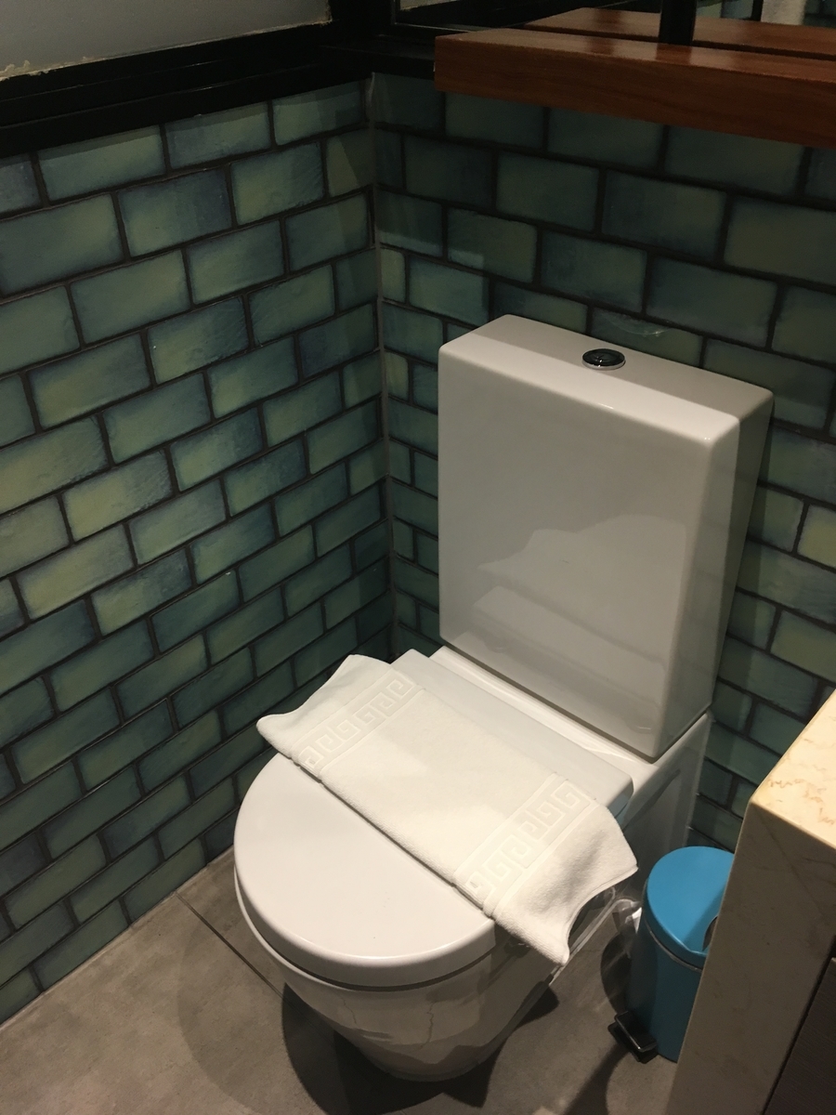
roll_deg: +3.7
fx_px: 934
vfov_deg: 61.7
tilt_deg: -36.8
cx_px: 418
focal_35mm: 29
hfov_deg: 48.2
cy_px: 558
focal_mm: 4.15
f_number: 2.2
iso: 125
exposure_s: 1/33
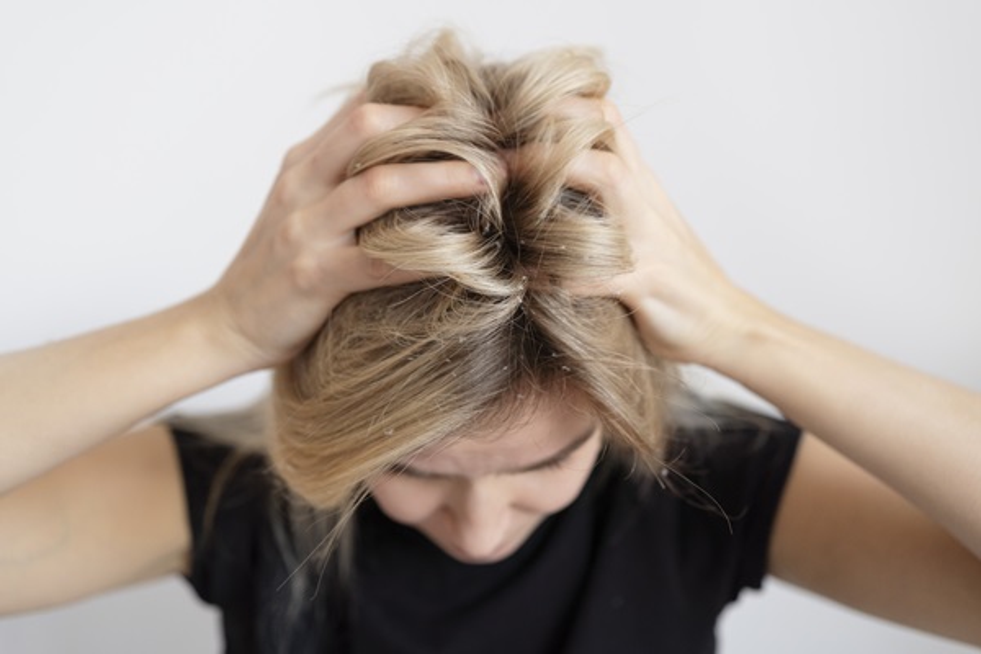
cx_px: 490
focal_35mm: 35
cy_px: 327
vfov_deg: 37.9
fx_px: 954
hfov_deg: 54.4
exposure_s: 1/200
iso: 640
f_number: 3.2
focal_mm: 35
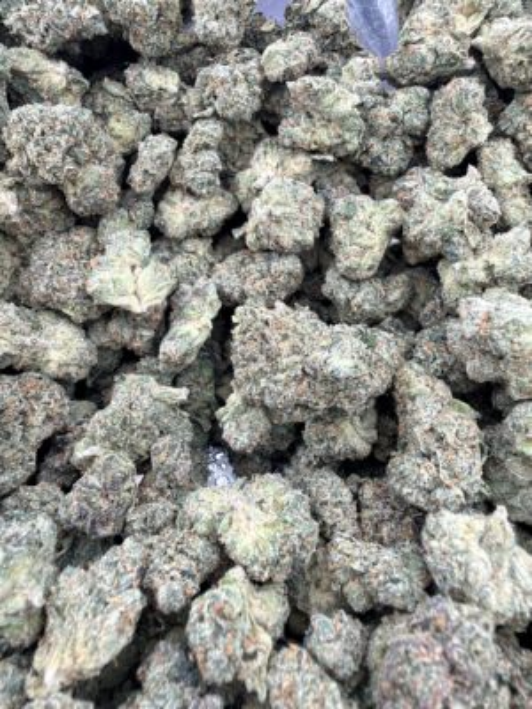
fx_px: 512
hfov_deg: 54.9
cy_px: 354
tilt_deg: -63.4
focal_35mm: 25
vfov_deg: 69.4
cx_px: 266
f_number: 2.2
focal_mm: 2.22
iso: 64
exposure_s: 1/121
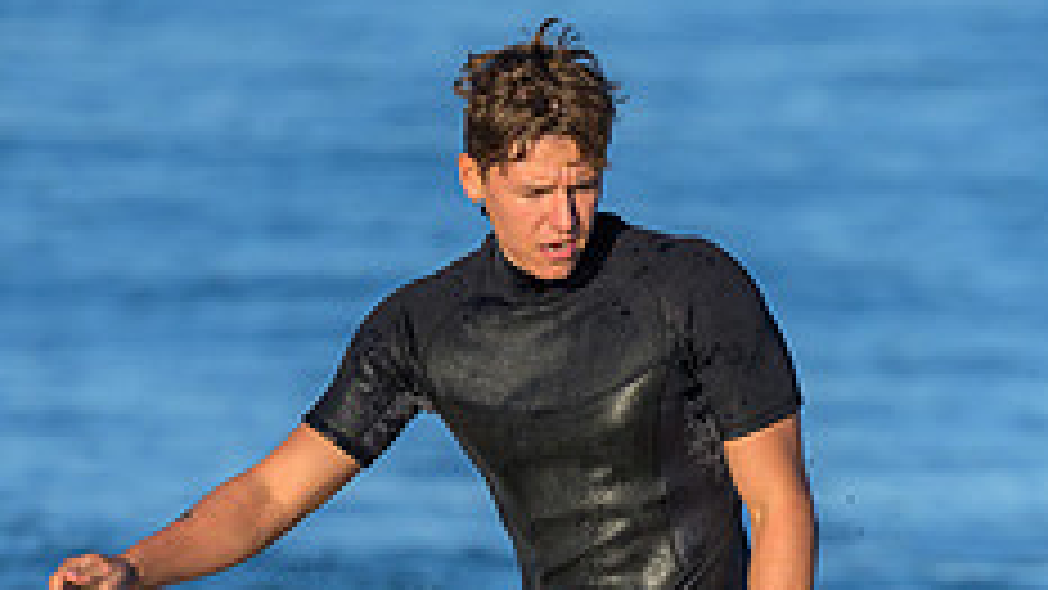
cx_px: 765
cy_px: 844
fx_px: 58072
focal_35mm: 2090
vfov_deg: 0.6
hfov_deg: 1.0
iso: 180
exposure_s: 1/1000
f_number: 6.3
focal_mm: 800
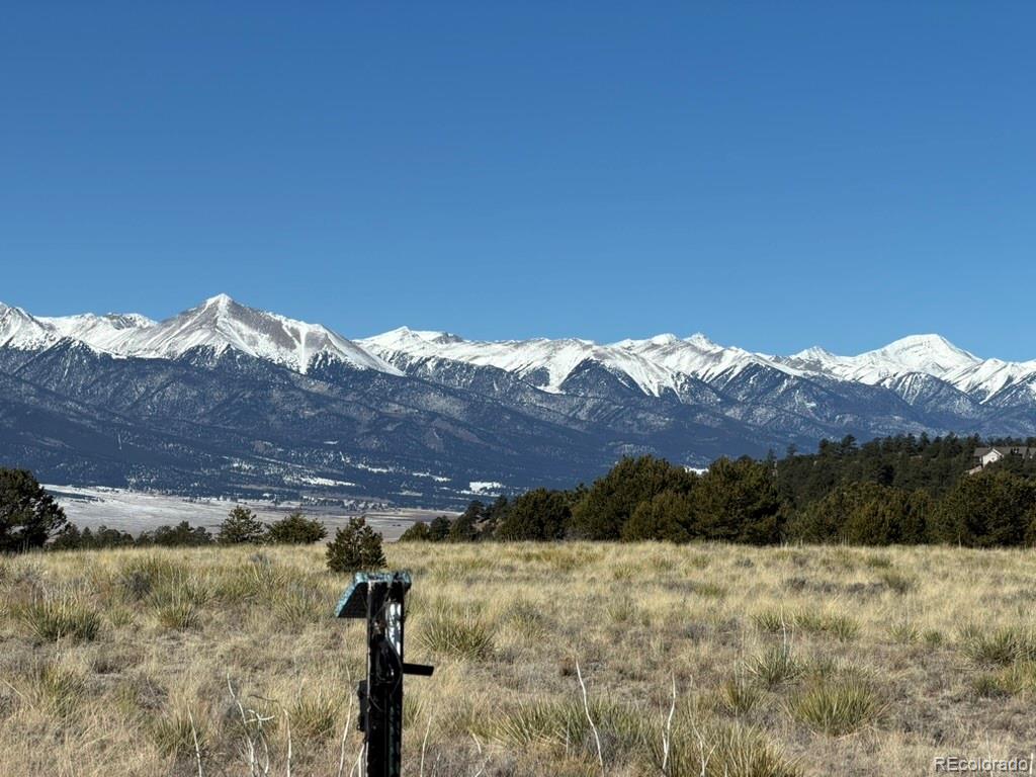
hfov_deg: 19.6
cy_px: 388
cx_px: 518
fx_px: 2993
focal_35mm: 100
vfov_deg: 14.8
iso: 20
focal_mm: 16.89
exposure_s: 1/1050
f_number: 2.8
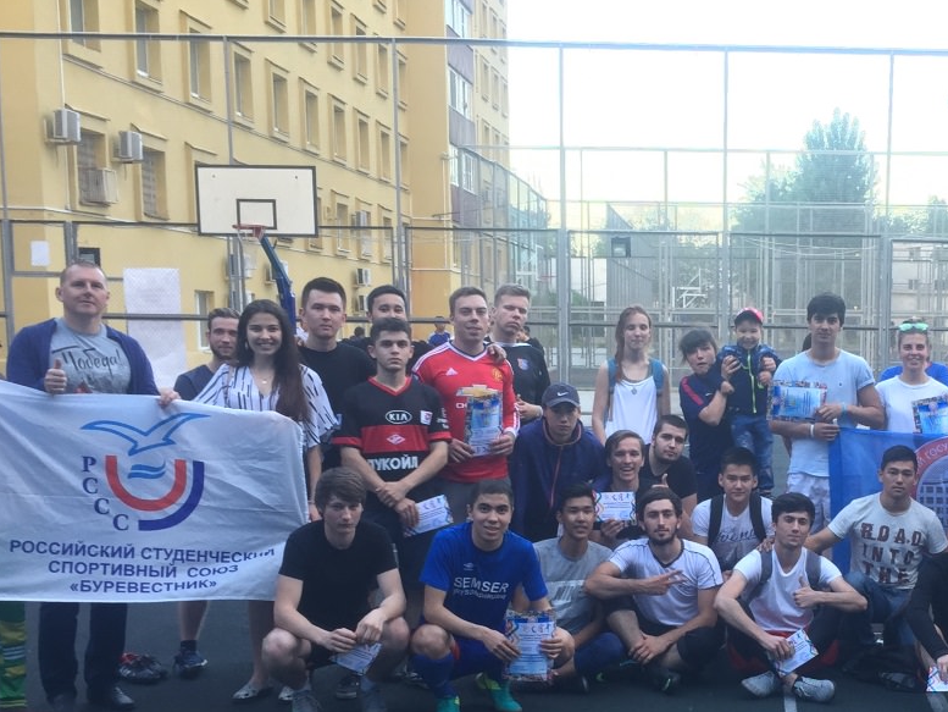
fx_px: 1534
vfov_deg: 25.7
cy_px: 545
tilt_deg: -7.4
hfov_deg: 33.3
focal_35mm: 56
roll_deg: -0.2
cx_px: 774
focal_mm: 4.15
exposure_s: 1/50
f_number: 2.2
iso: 32
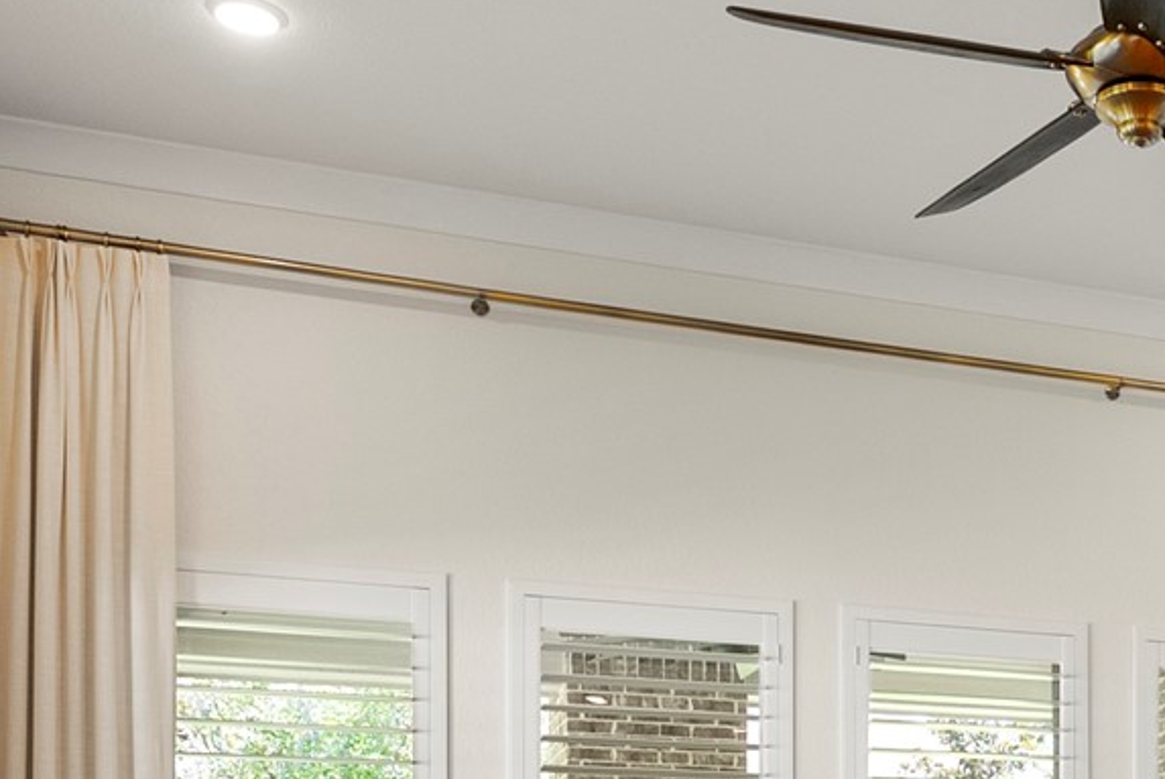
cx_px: 1159
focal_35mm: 53
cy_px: 910
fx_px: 1716
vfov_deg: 23.6
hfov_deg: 34.2
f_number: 8
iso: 800
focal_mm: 14
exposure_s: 1/13
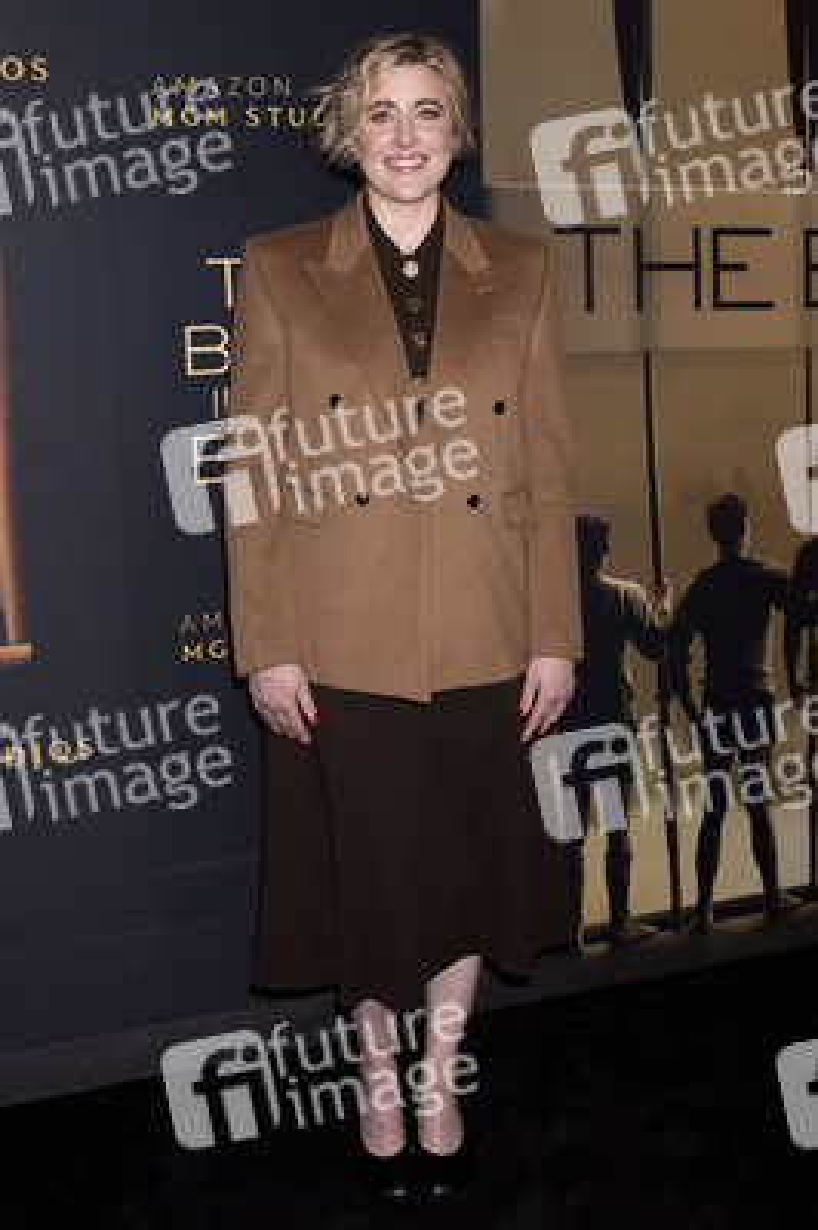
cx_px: 409
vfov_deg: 73.8
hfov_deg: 53.1
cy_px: 615
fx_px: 819
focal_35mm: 24
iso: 400
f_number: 6.3
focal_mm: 24
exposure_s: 1/200
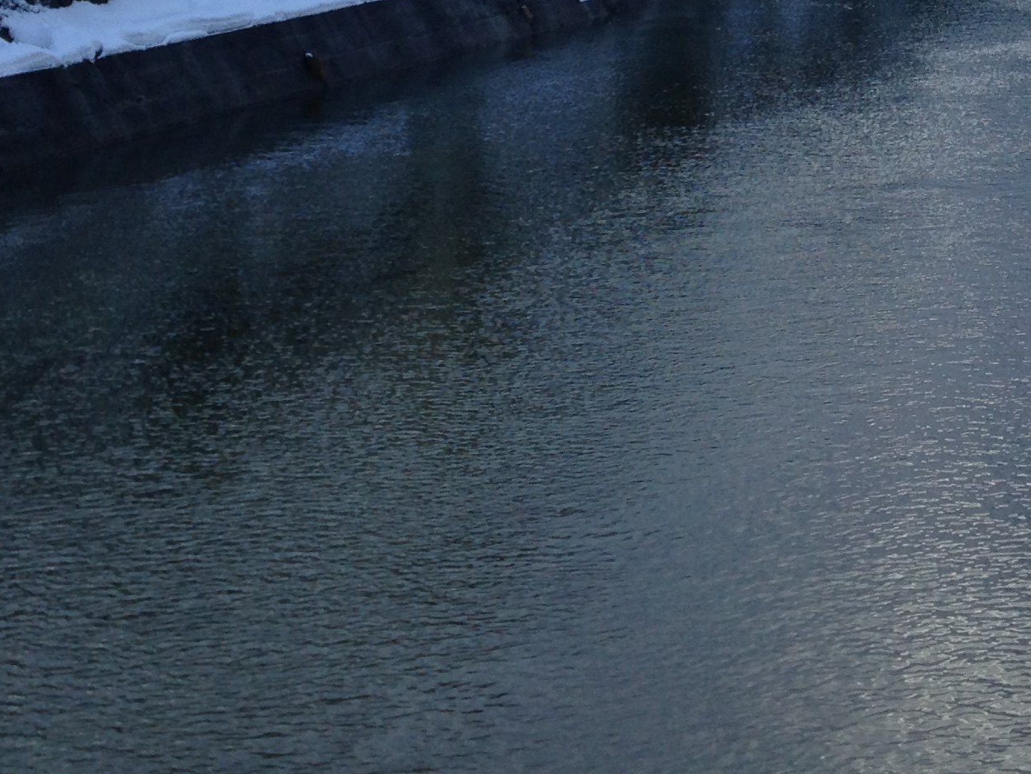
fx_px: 2592
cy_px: -237
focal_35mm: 87
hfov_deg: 21.9
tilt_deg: +0.4
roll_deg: -0.2
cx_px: 955
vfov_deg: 16.1
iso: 50
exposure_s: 1/583
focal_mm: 4.12
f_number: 2.4
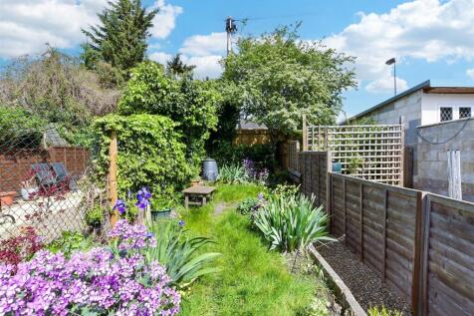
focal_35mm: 15
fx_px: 197
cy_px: 158
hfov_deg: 100.4
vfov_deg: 77.3
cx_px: 237
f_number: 8
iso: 320
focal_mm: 10
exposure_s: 1/500
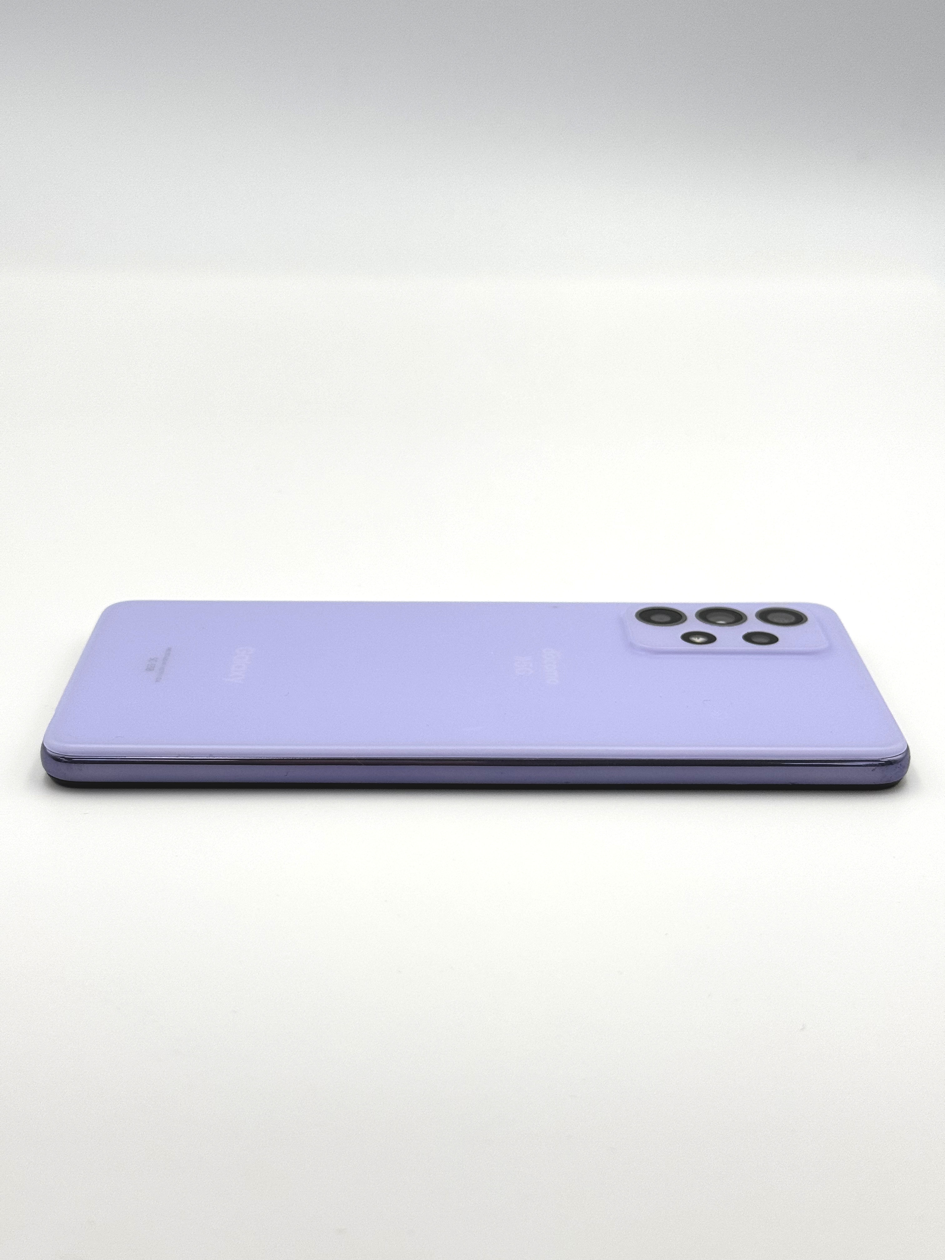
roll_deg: -1.3
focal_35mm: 48
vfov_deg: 39.7
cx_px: 472
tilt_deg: -23.2
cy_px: 630
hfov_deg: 30.3
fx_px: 1747
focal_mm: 6.76
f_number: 1.78
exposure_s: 1/488
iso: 64
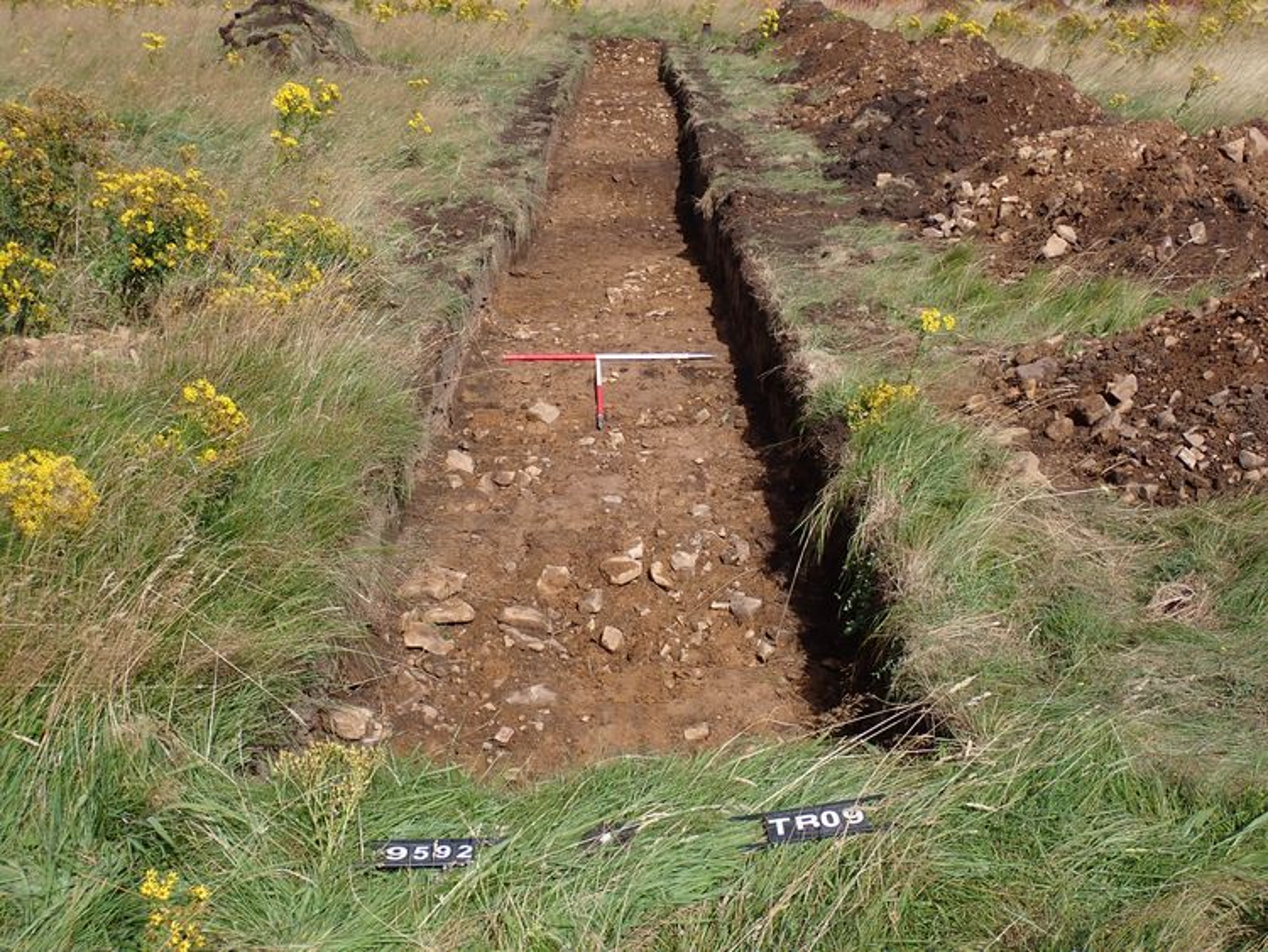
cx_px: 634
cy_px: 476
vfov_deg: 35.2
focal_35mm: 41
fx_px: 1502
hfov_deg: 45.8
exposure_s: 1/160
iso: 100
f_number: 11
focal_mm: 7.31
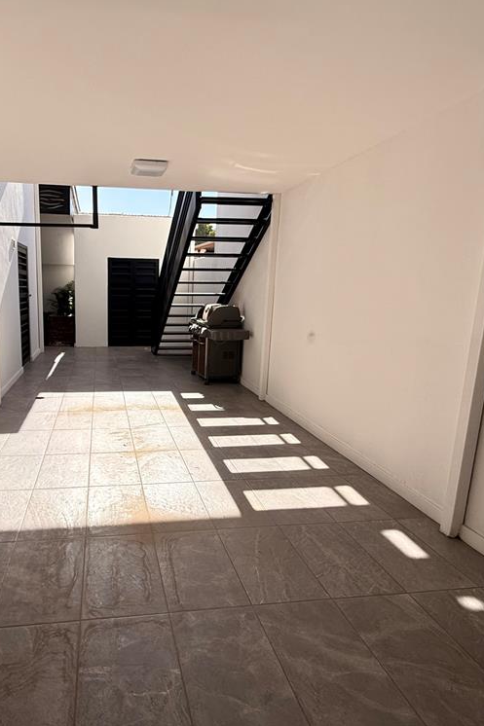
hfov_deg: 60.0
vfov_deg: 84.0
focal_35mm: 20
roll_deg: -2.2
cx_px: 151
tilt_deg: -9.0
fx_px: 403
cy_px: 355
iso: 50
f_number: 2.2
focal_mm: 2.22
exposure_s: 1/864
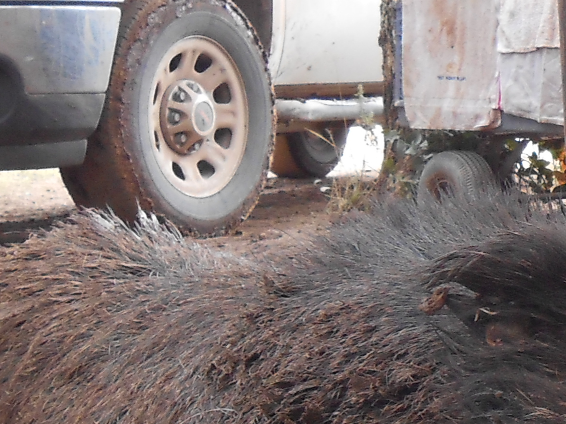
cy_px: 240
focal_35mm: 118
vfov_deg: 12.6
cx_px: 646
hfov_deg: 16.1
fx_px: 1929
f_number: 3.8
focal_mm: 5.3
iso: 160
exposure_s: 1/30
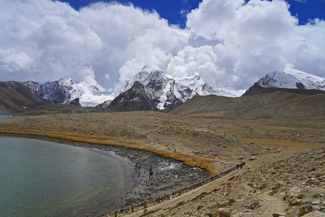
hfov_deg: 73.7
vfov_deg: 53.1
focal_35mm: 24
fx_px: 217
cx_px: 162
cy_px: 108
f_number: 9
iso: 160
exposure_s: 1/1250
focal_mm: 24
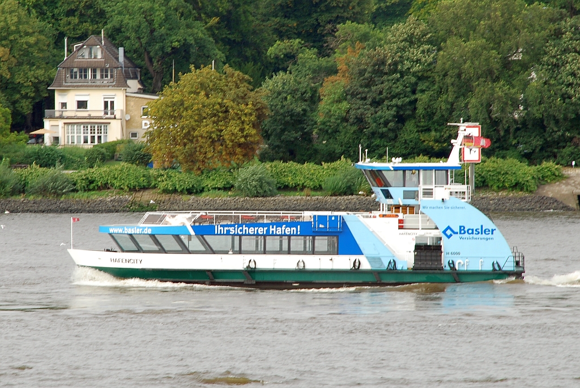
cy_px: 194
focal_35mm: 202
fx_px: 3266
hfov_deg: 10.1
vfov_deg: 6.8
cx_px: 290
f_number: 8
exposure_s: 1/125
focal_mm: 135
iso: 200
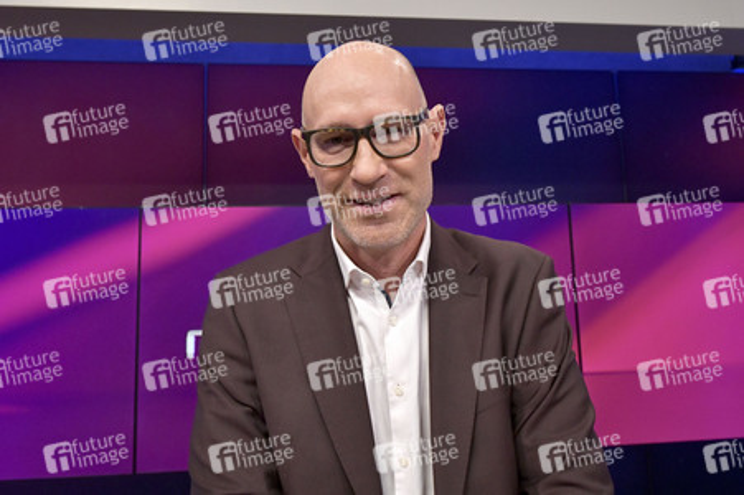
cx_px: 372
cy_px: 248
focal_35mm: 31
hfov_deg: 60.3
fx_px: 640
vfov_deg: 42.3
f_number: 6.3
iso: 2500
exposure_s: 1/200
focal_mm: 31
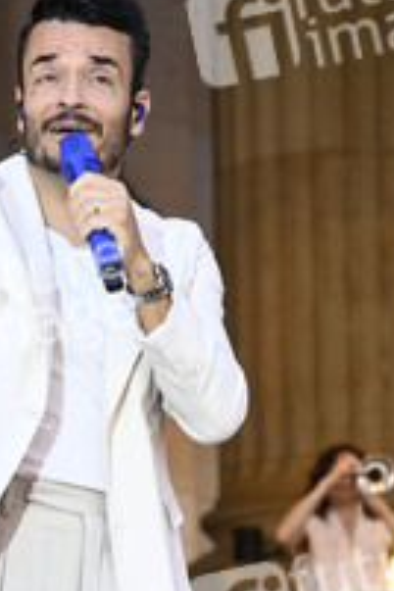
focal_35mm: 268
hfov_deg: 5.1
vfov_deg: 7.7
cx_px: 71
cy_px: 459
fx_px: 4399
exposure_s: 1/320
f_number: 6.3
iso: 800
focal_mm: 135
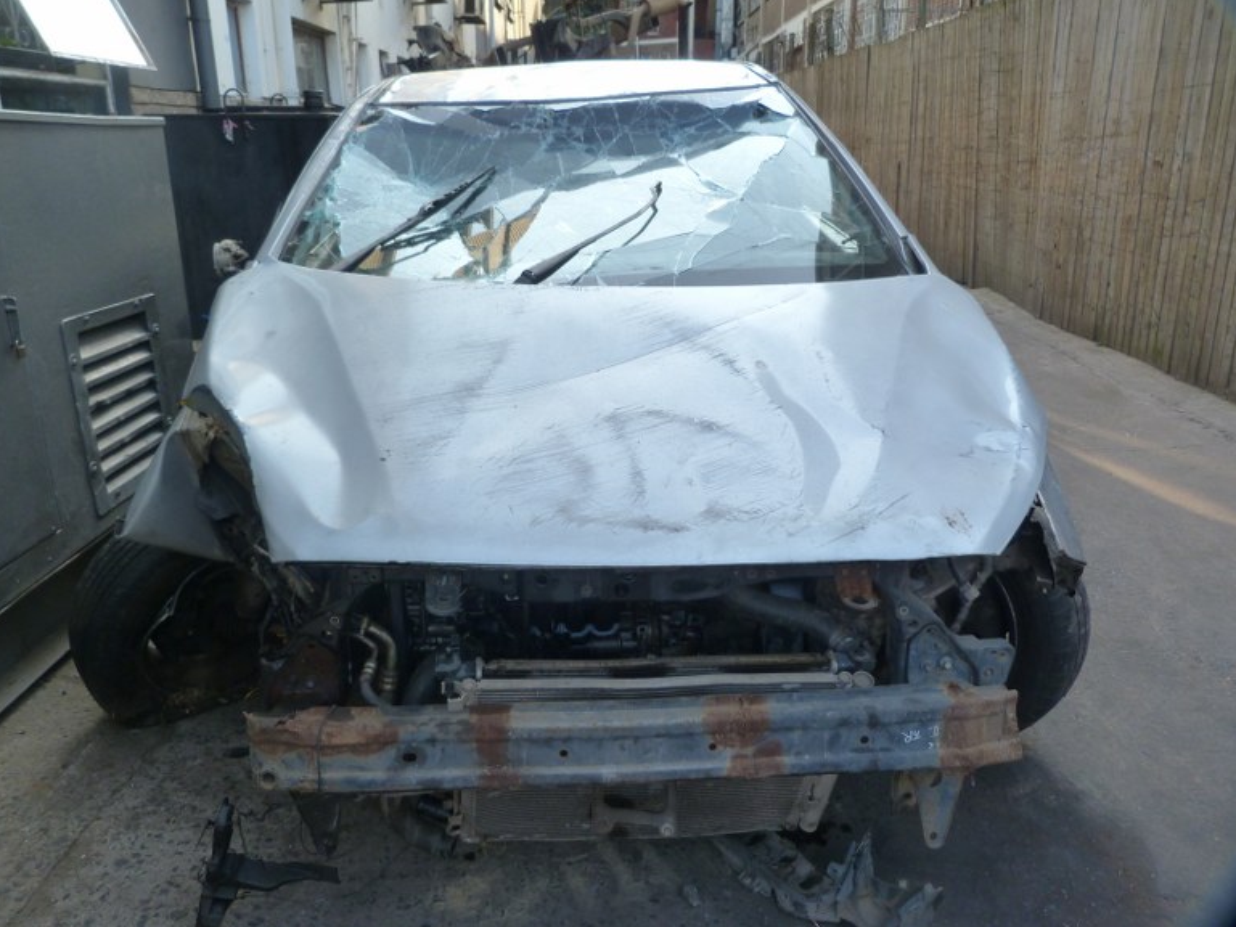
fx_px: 929
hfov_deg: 67.3
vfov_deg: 53.1
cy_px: 450
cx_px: 598
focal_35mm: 26
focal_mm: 4.5
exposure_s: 1/125
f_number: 3.2
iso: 125
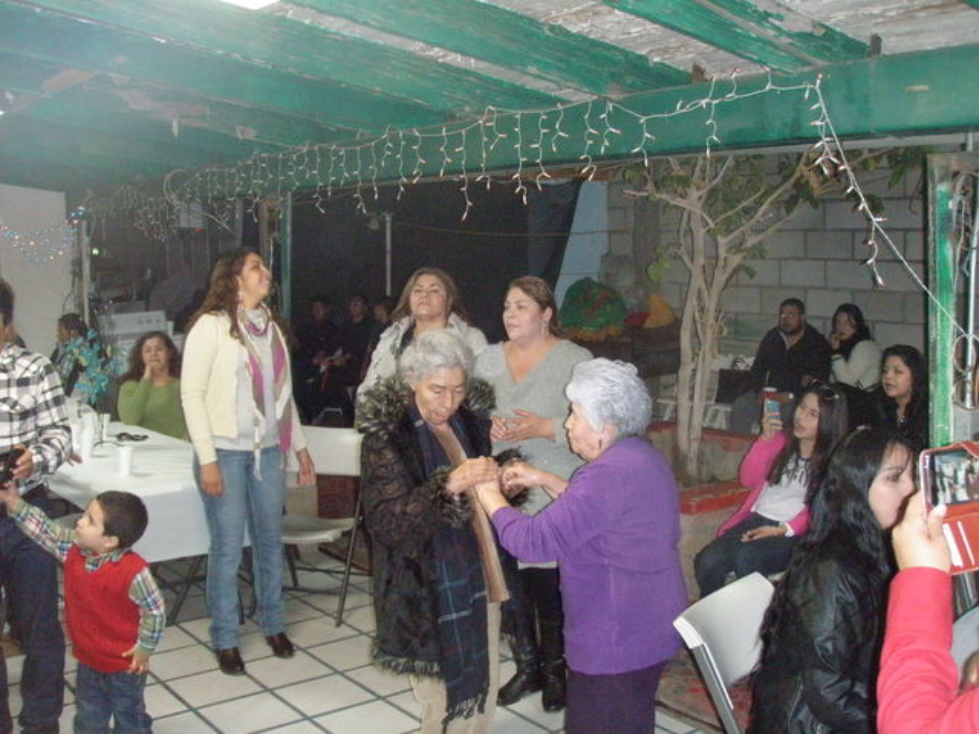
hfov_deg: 49.0
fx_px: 1075
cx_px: 490
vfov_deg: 37.7
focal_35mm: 38
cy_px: 367
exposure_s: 1/30
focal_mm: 6.7
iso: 800
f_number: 3.5
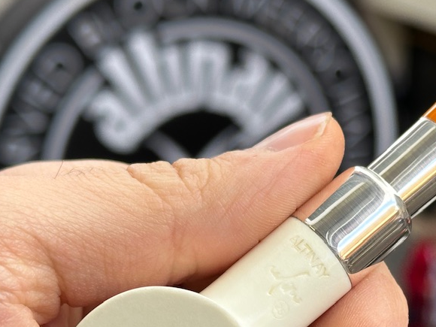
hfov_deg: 18.4
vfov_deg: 13.9
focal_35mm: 106
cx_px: 338
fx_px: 1335
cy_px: 238
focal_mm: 6.86
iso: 64
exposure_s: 1/282
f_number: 1.78
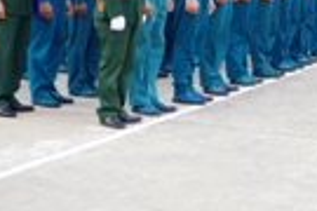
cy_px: -50
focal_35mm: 149
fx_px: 1315
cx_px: -45
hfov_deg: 13.4
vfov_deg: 9.1
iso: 1600
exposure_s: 1/160
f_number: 11
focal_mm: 21
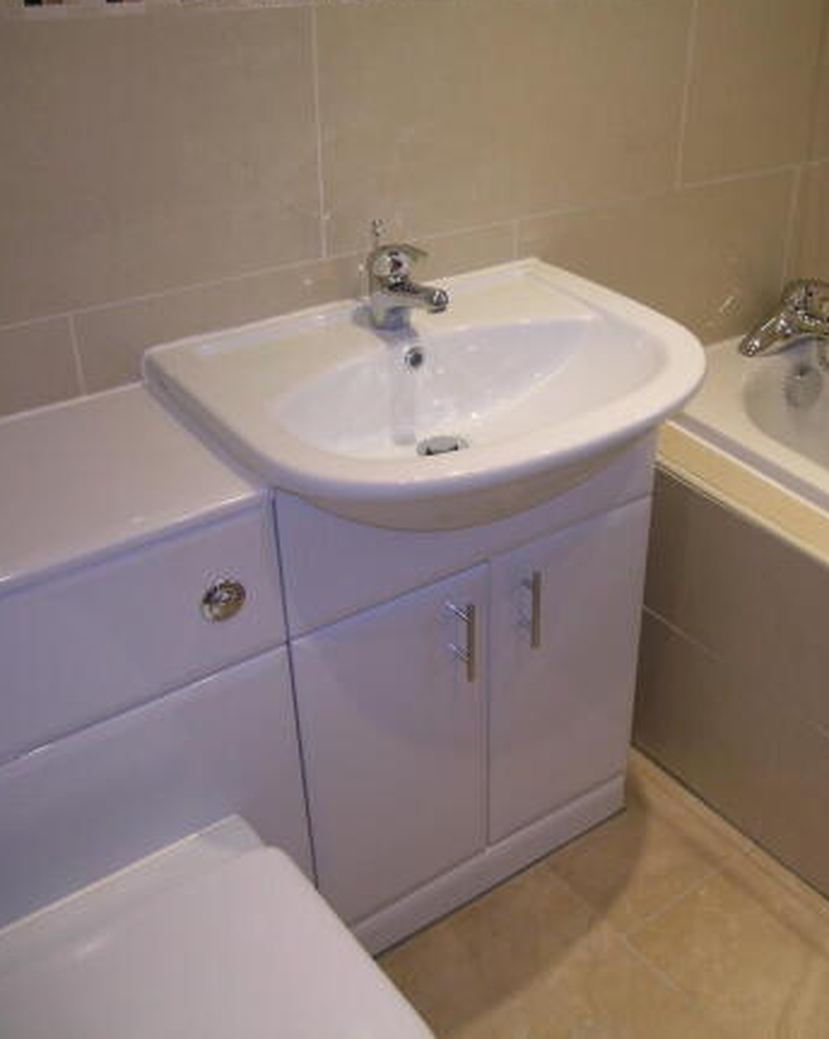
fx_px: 1136
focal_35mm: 37
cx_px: 654
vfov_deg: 49.1
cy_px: 515
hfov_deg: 38.7
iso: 50
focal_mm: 5.8
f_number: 2.8
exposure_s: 1/30
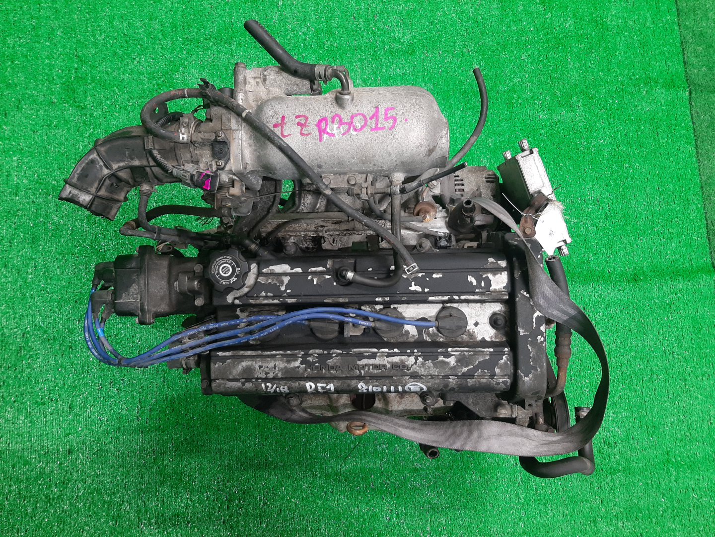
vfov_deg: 53.1
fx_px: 537
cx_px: 358
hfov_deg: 67.3
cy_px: 268
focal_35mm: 26
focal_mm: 3.93
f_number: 1.7
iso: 136
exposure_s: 1/50
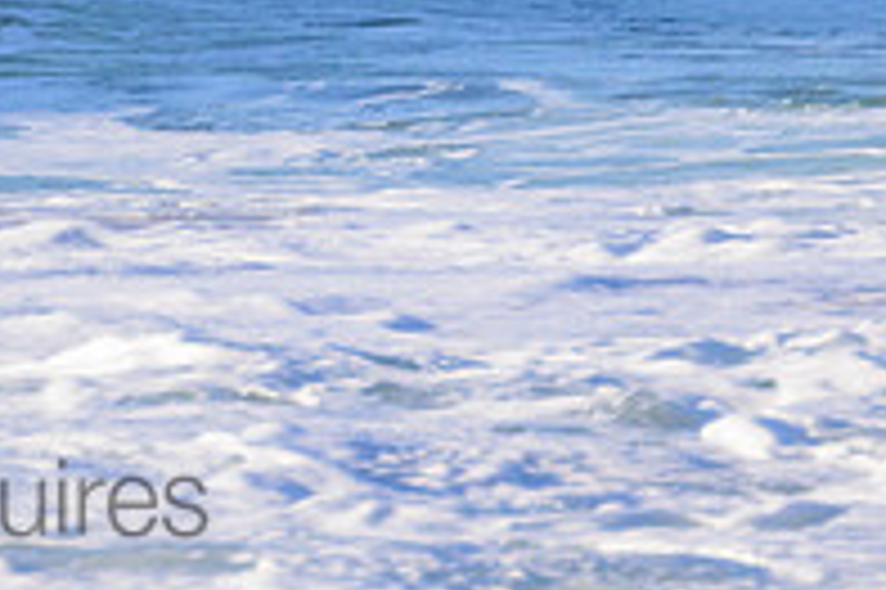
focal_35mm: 2358
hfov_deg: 0.9
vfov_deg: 0.6
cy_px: -250
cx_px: -139
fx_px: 57983
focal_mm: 800
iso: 2500
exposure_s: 1/2000
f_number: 11
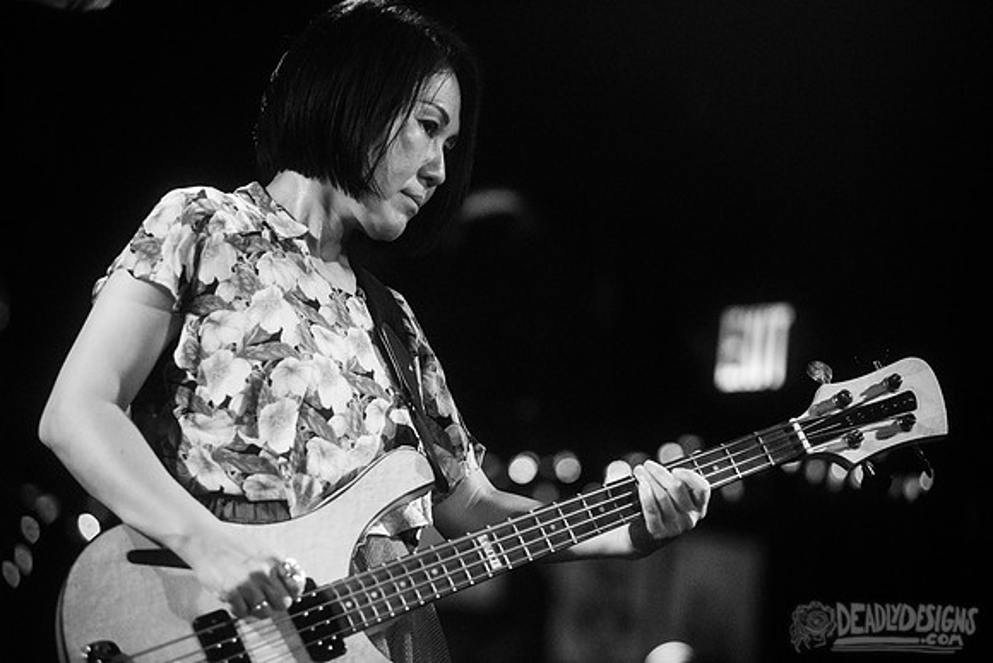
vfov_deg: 10.2
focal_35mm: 135
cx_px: 496
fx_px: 3724
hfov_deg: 15.2
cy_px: 332
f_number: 3.2
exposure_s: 1/200
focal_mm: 135
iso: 2500
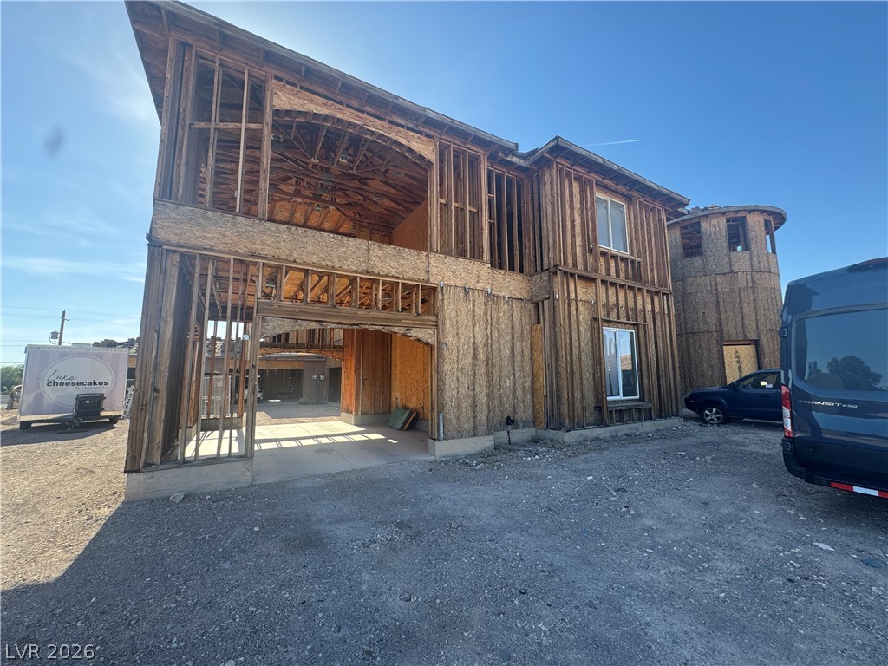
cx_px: 444
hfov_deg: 102.1
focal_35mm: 14
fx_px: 359
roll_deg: +1.0
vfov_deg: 85.7
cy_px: 333
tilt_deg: +6.5
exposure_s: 1/316
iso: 40
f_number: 2.2
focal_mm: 2.22
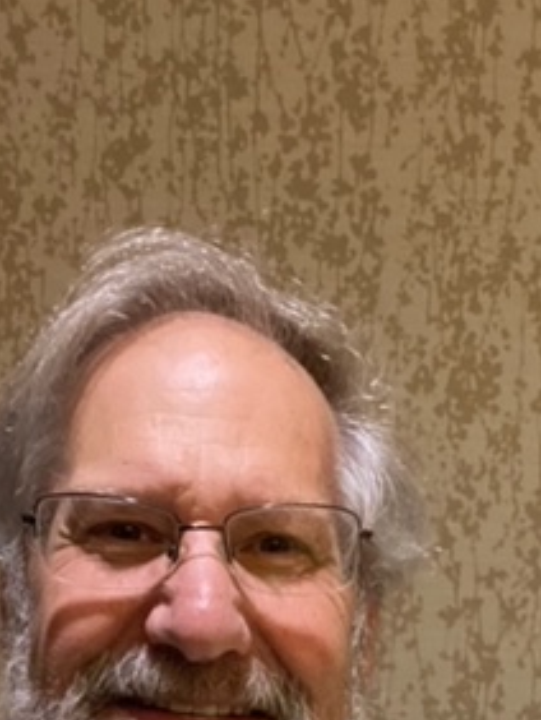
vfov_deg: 26.3
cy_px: 791
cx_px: 546
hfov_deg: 20.9
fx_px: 1415
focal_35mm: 68
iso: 500
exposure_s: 1/30
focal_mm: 2.71
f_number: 2.2
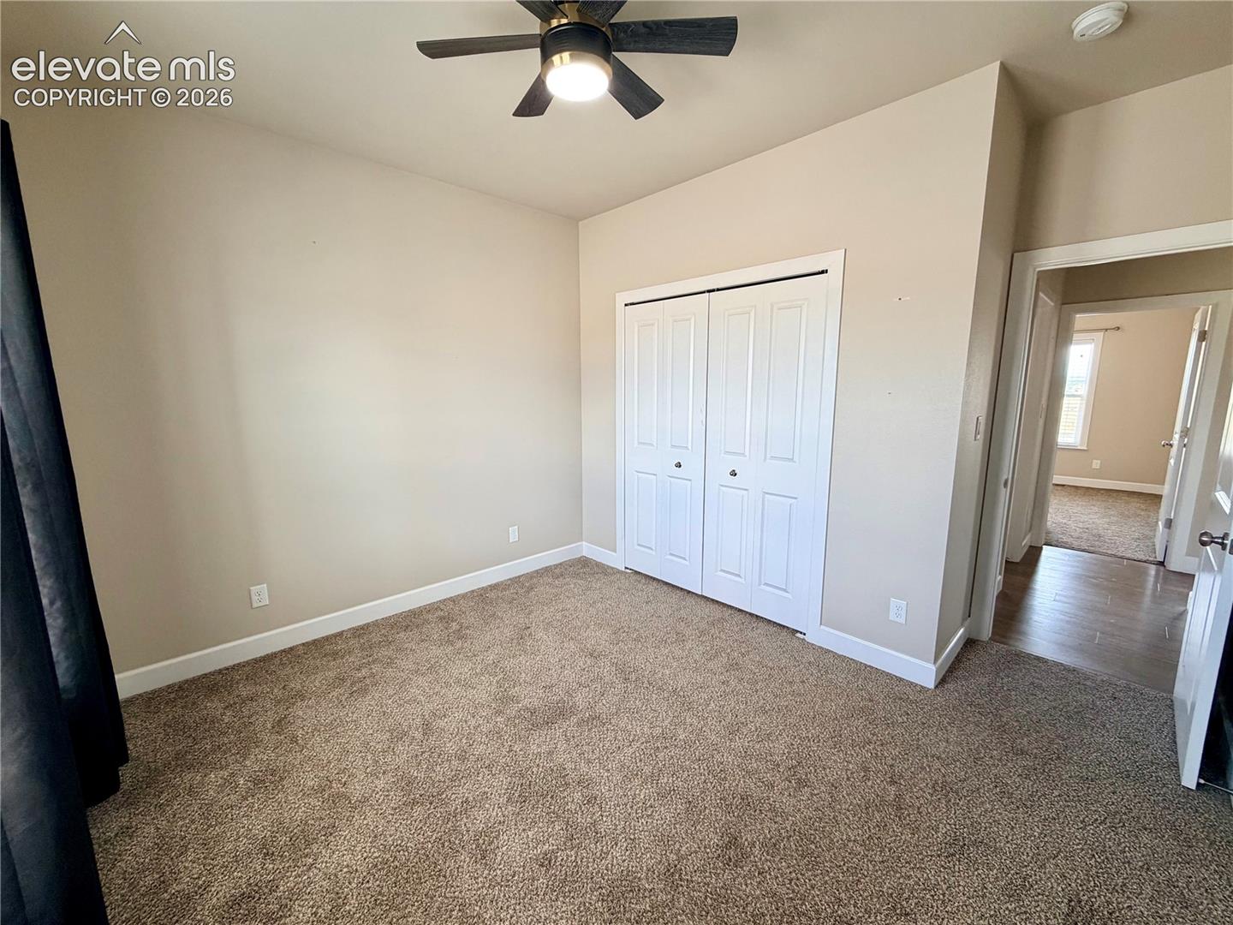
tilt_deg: -8.1
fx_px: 499
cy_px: 462
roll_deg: +0.9
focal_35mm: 14
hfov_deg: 102.1
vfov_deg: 85.7
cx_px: 616
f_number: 2.2
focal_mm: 2.22
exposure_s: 1/121
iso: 160
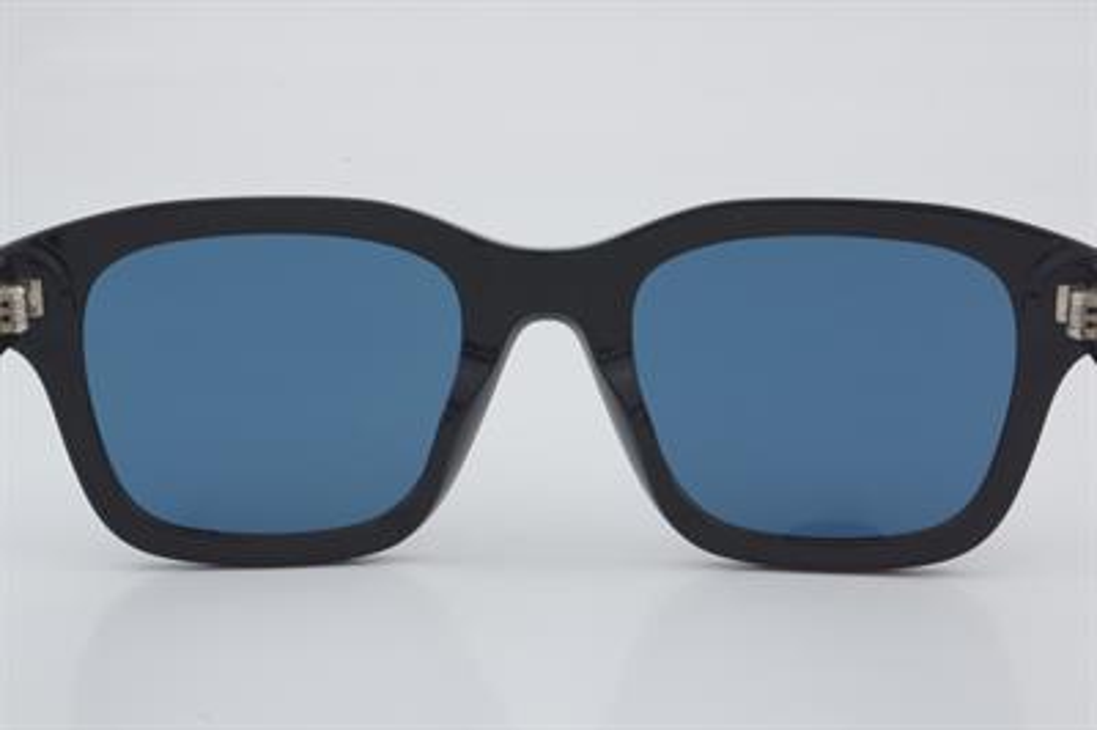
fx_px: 2512
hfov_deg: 24.6
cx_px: 548
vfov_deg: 16.5
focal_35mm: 82
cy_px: 365
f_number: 32
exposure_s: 1/3
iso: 100
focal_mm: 55
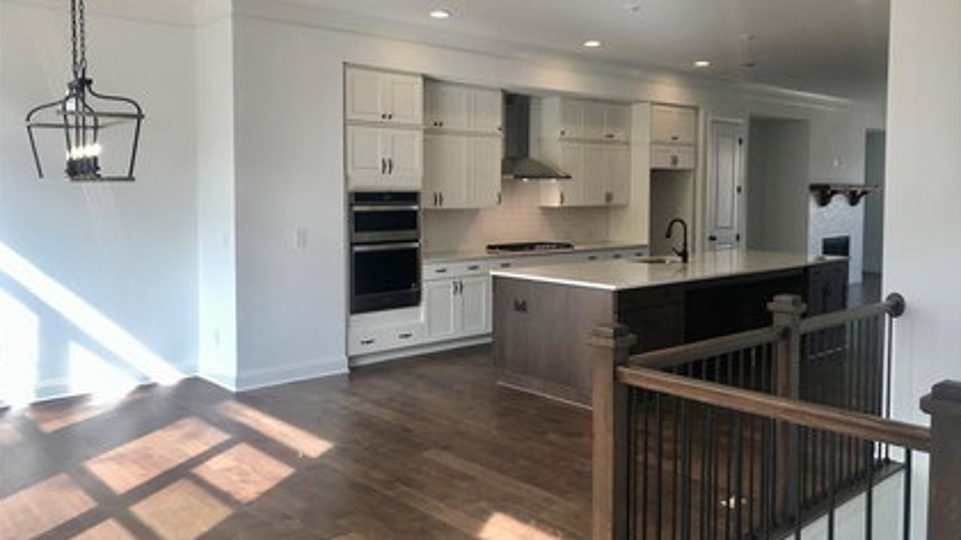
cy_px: 238
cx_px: 477
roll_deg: -0.1
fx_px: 790
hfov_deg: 62.6
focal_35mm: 31
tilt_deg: -3.3
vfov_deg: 37.7
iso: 25
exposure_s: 1/120
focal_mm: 3.99
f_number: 1.8
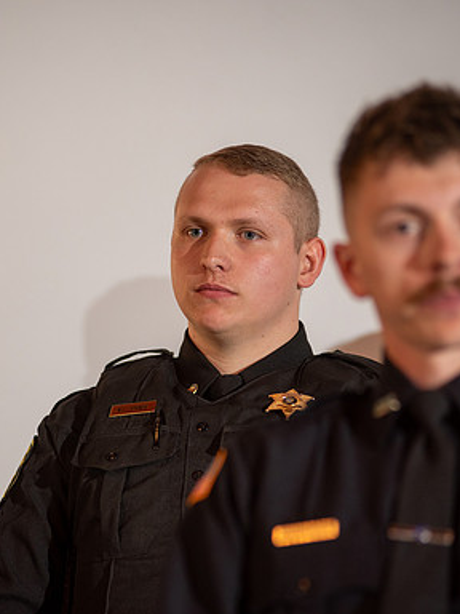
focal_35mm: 225
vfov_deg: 8.8
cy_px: 308
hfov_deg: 6.6
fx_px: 3987
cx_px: 150
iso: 640
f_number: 2.8
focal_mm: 155
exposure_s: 1/160
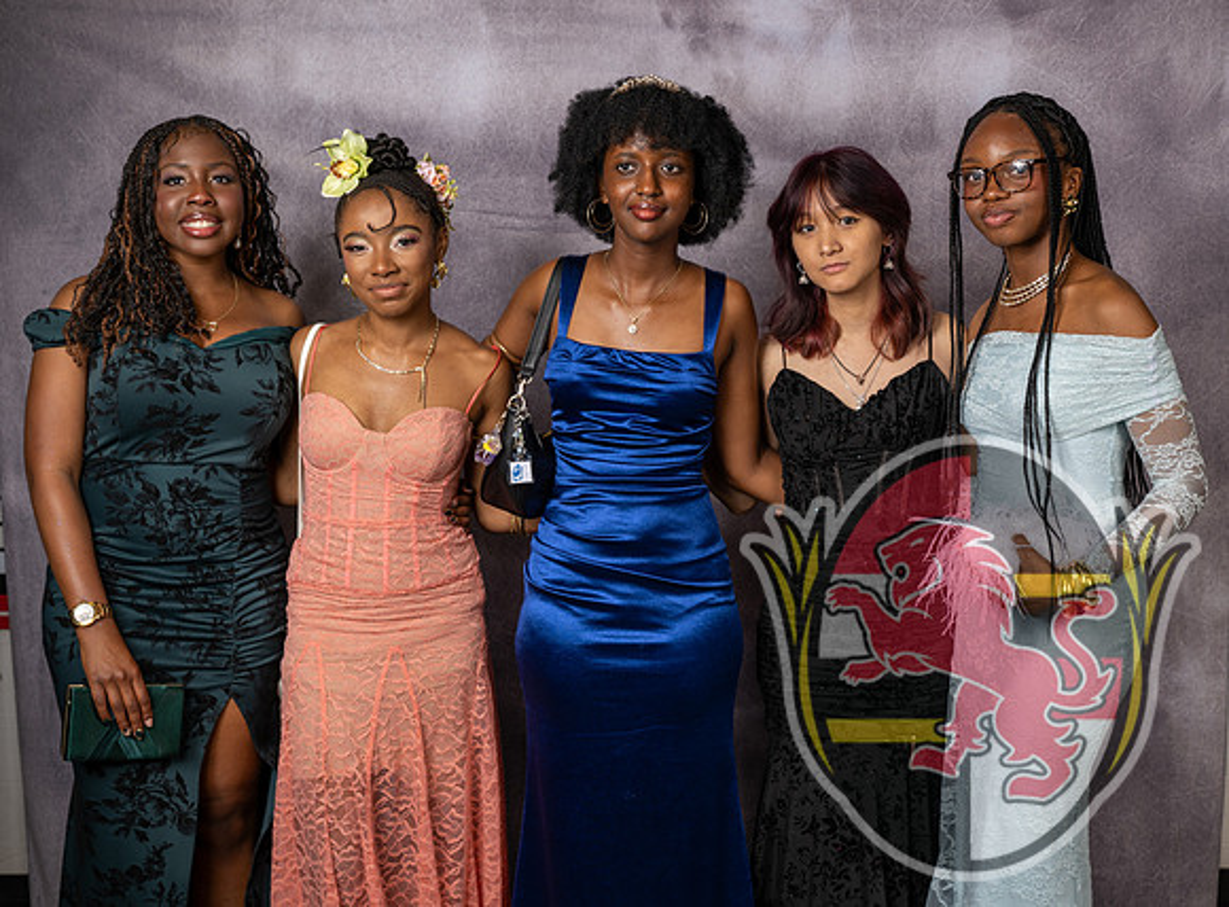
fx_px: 1786
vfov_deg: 28.5
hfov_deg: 37.9
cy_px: 424
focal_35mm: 51
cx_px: 690
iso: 50
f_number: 4.5
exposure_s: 1/320
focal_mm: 42
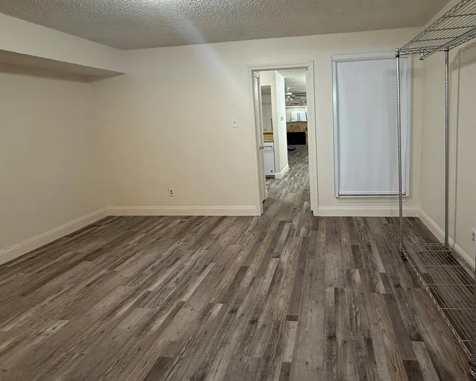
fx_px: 254
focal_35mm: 18
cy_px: 149
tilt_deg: -6.4
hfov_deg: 84.6
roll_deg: +2.7
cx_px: 300
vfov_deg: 72.9
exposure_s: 1/120
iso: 320
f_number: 2.2
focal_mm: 2.22
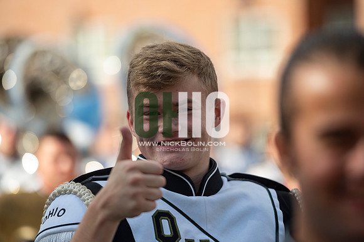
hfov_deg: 10.3
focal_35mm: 200
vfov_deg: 6.9
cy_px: 121
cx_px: 182
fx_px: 2021
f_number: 2.8
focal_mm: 200
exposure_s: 1/8000
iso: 1000
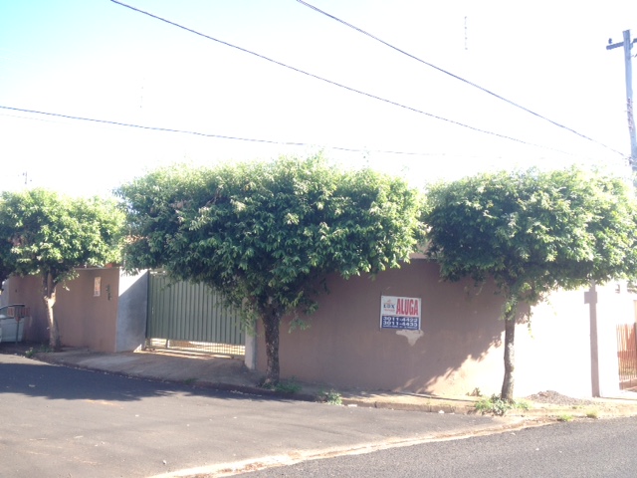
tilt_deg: +6.5
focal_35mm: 35
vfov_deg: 40.7
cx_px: 318
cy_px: 239
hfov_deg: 52.6
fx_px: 644
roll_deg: +2.8
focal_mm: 4.28
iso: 50
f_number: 2.4
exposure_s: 1/231
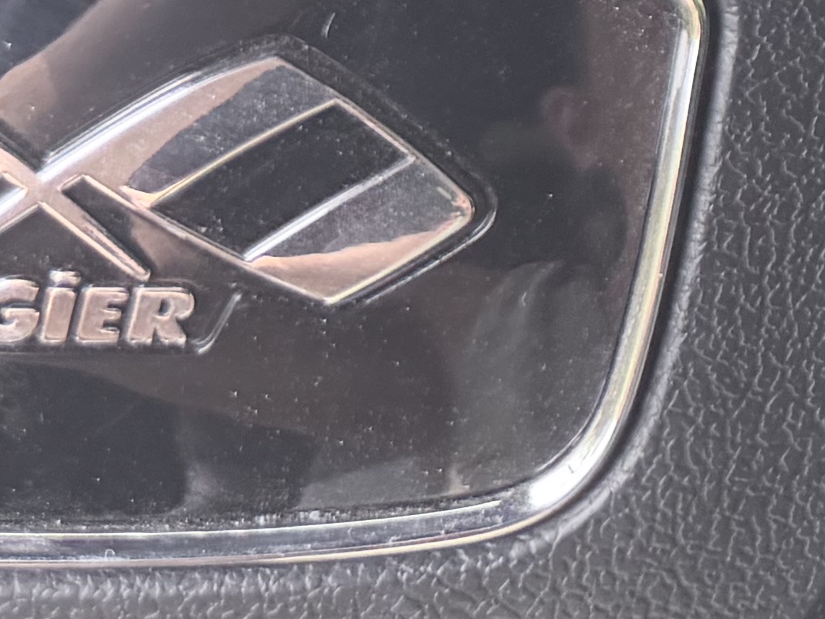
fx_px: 2861
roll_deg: -0.3
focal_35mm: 120
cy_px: -893
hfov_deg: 14.2
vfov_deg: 10.5
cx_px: 1554
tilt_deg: -30.7
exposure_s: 1/336
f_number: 1.78
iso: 100
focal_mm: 6.76
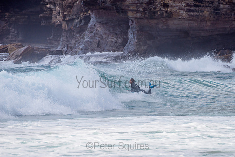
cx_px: 144
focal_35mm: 613
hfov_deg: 3.4
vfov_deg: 2.2
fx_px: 4003
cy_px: 85
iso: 140
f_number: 5.6
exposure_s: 1/2000
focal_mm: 500
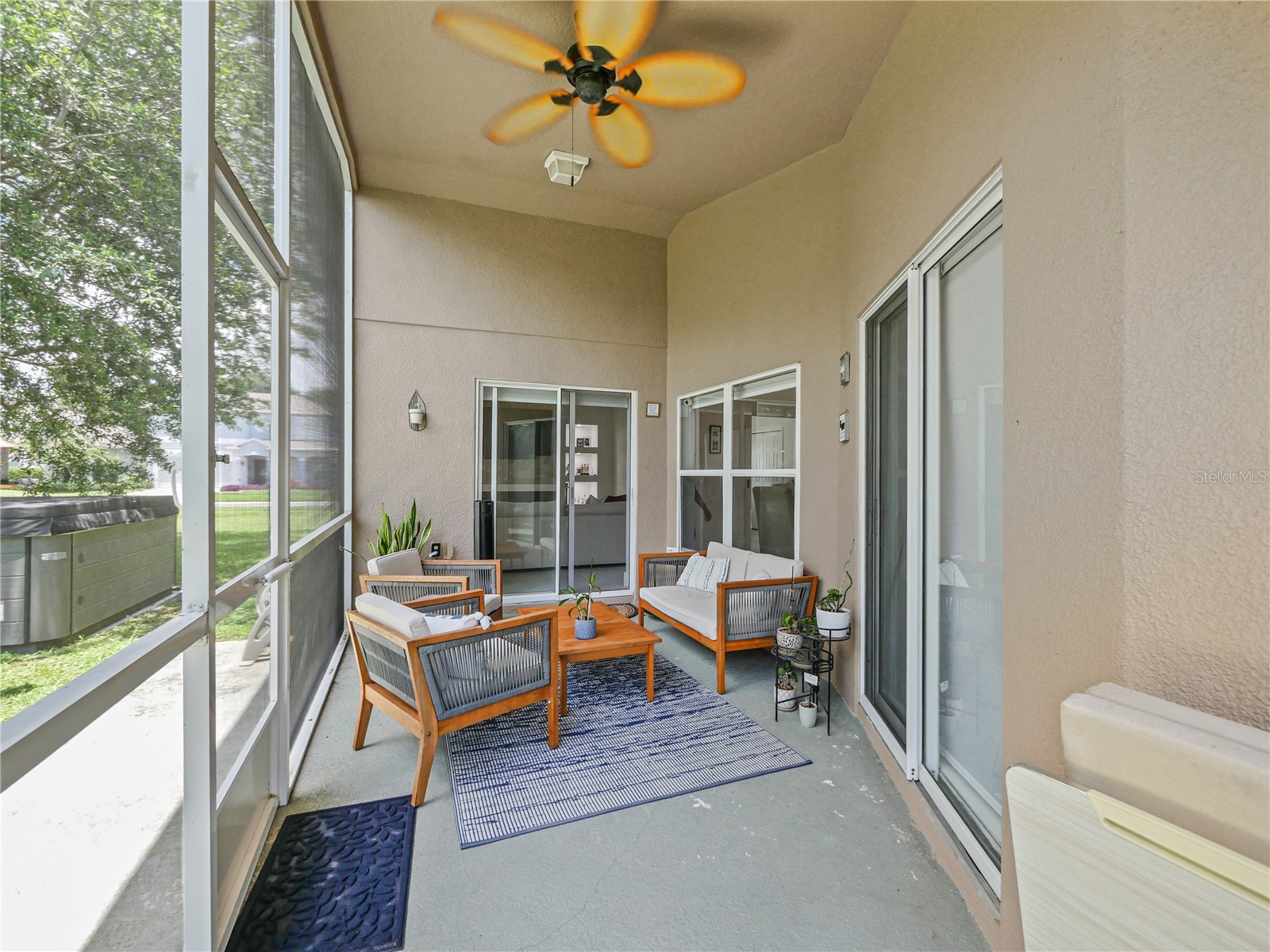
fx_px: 514
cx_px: 635
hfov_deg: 102.1
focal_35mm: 14
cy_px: 476
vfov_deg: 85.7
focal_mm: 7
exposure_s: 1/125
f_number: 4.5
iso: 200
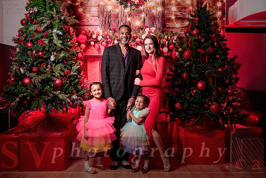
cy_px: 88
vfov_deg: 37.8
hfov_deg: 54.4
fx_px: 259
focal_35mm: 35
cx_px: 128
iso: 500
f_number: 4
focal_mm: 32
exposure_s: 1/160
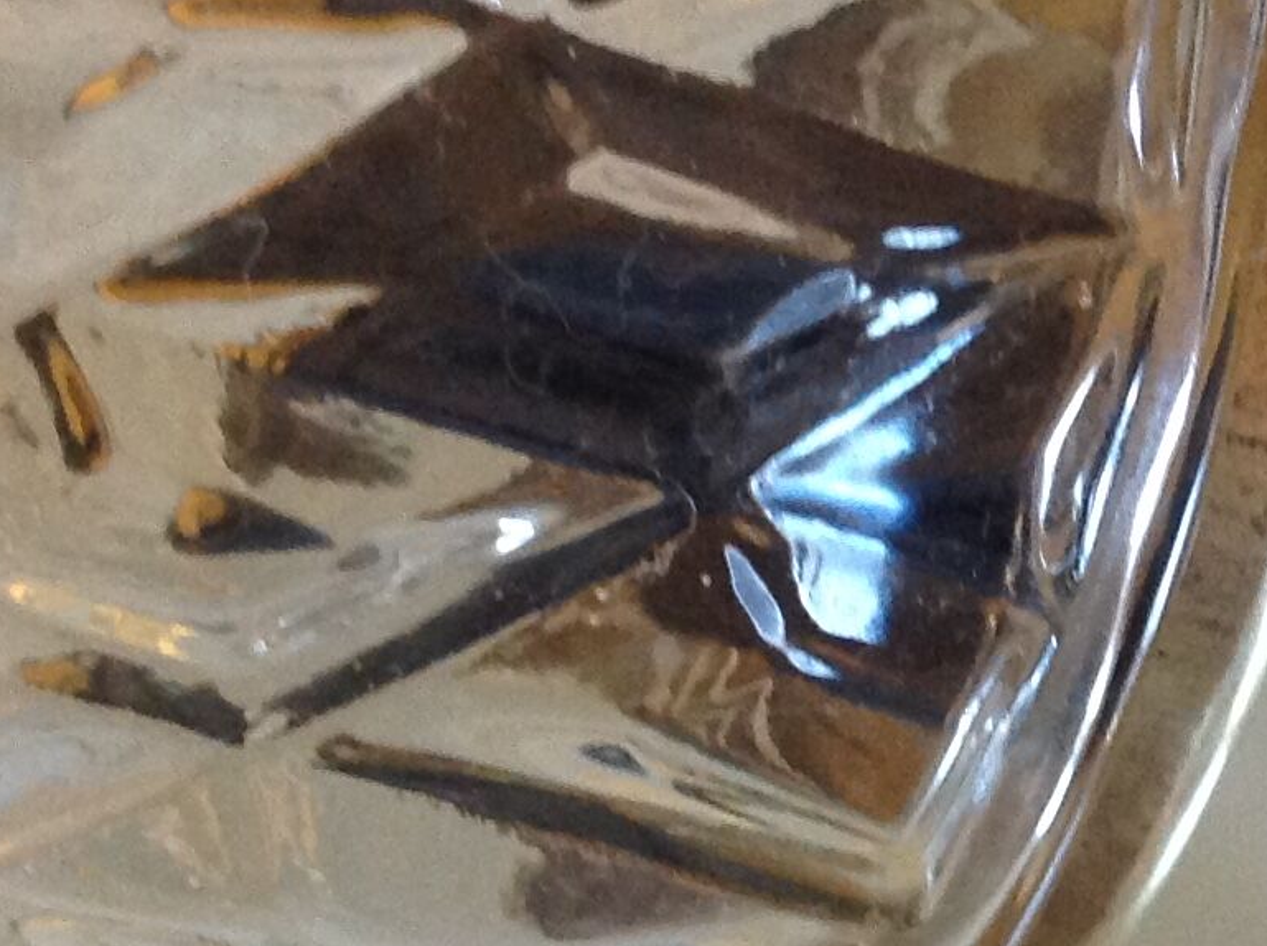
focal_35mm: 118
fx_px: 4312
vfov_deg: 12.5
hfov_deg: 16.4
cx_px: 1249
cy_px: 353
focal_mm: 4.28
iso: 200
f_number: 2.4
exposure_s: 1/17
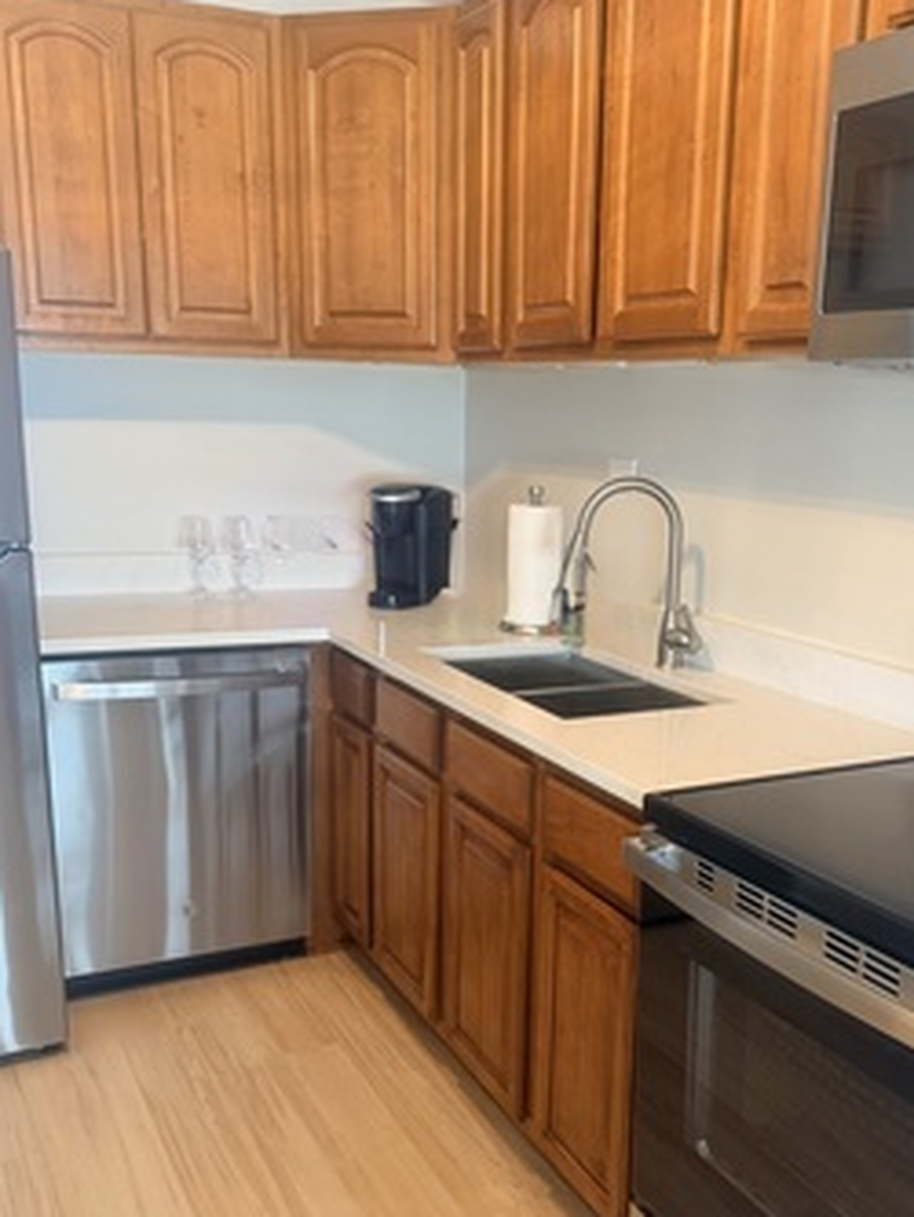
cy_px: 757
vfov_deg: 50.8
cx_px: 554
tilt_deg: -15.6
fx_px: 1267
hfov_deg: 39.5
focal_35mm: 36
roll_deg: -2.3
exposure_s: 1/60
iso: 250
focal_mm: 6.76
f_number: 1.78
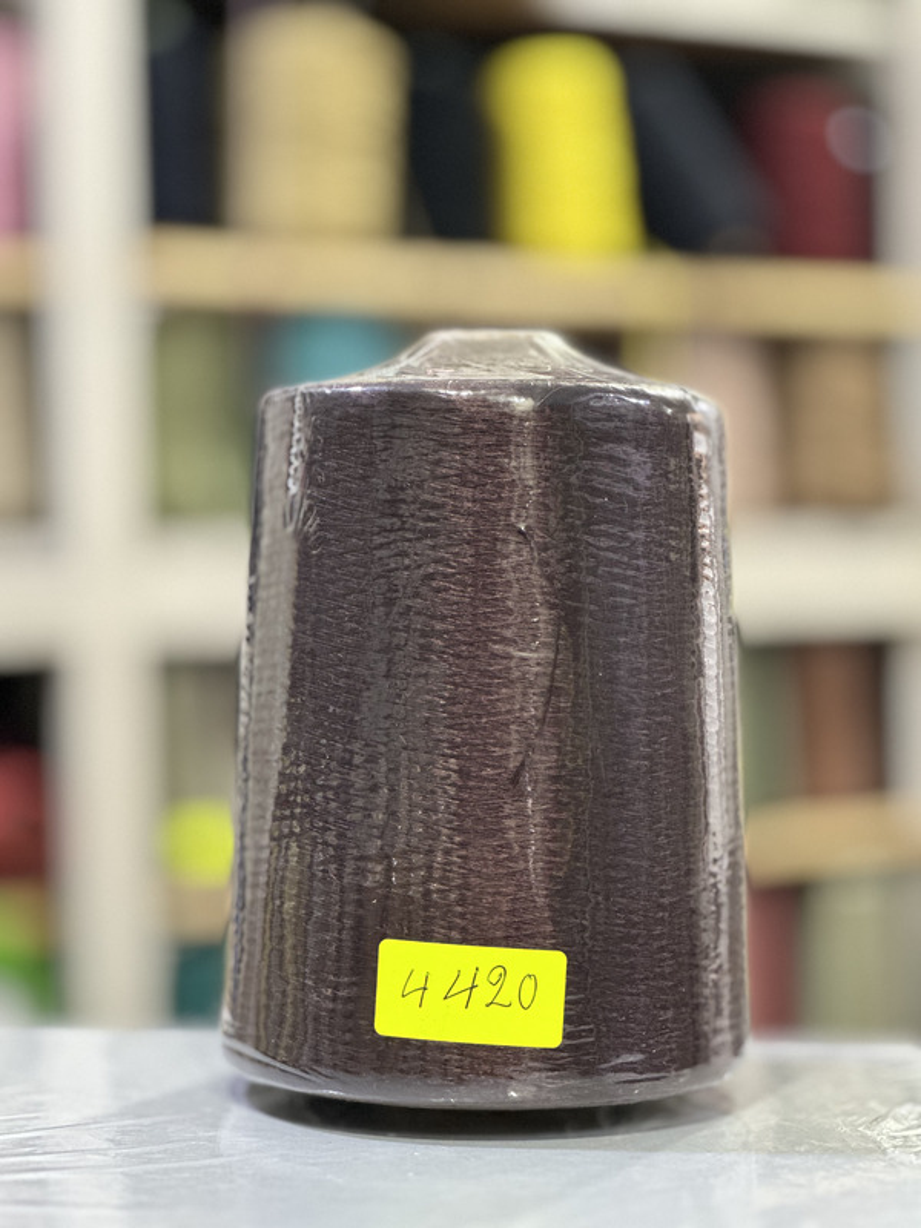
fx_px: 2732
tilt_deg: +0.3
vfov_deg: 25.3
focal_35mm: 77
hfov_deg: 19.1
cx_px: 460
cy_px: 614
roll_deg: +0.9
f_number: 2.8
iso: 320
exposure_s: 1/33
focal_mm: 9
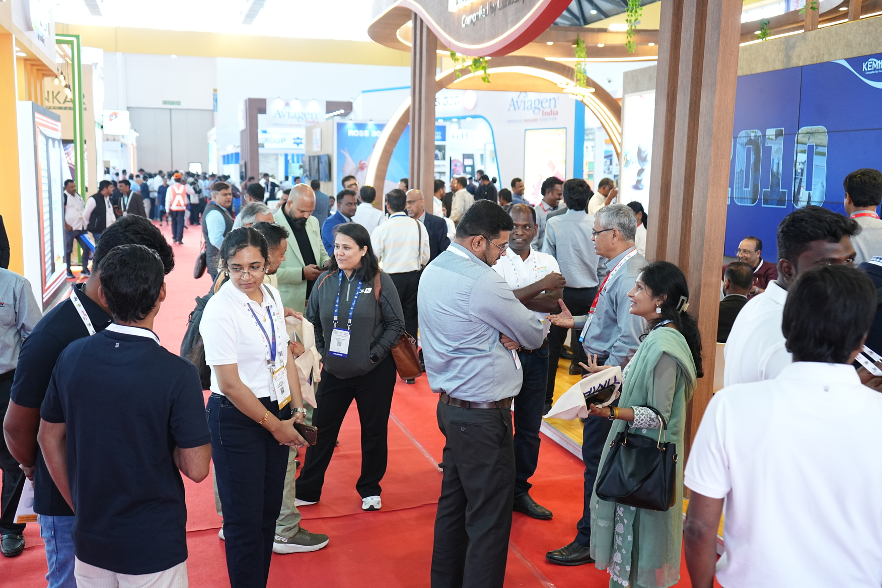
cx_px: 441
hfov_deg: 53.1
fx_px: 882
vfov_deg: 36.9
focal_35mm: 36
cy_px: 294
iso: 1600
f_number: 4
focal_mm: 36
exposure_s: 1/160
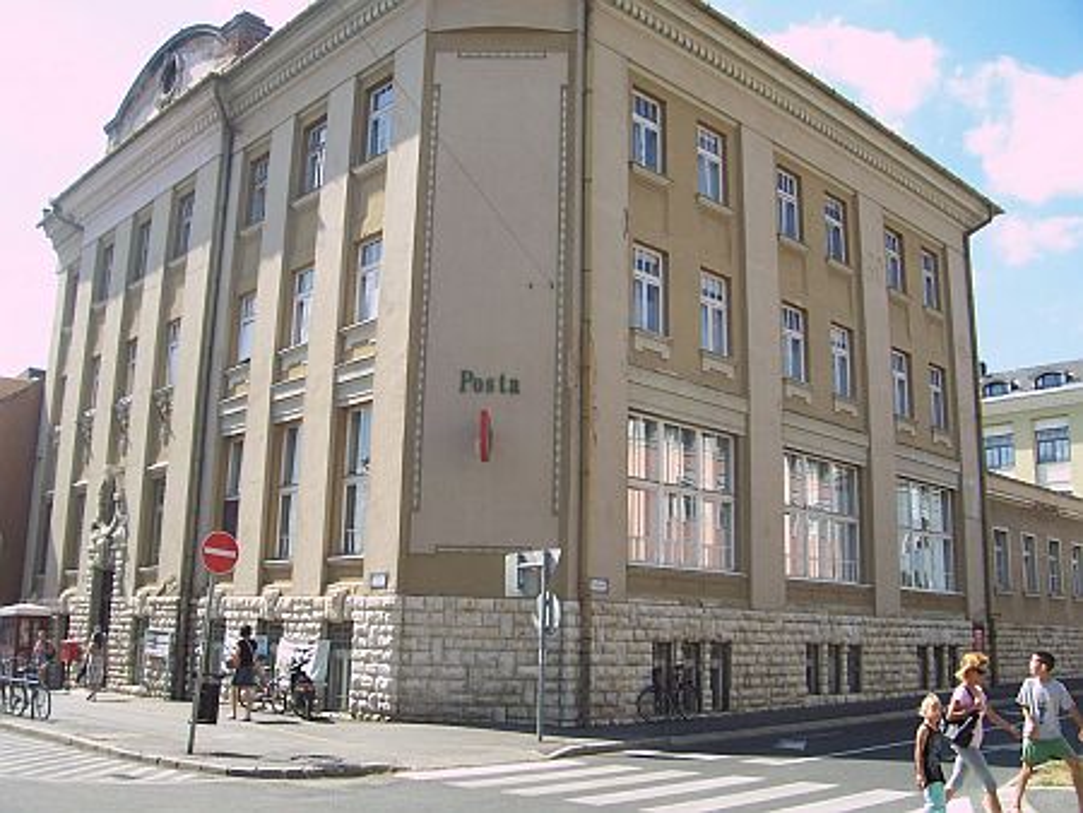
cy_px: 406
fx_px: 1064
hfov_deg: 53.9
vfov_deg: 41.8
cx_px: 542
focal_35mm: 34
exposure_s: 1/250
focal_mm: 5.6
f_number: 5.6
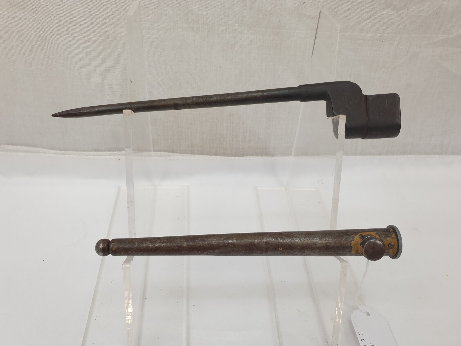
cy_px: 173
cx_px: 230
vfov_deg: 53.1
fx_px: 346
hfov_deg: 67.3
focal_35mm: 26
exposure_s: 1/145
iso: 50
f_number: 1.5
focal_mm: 4.3
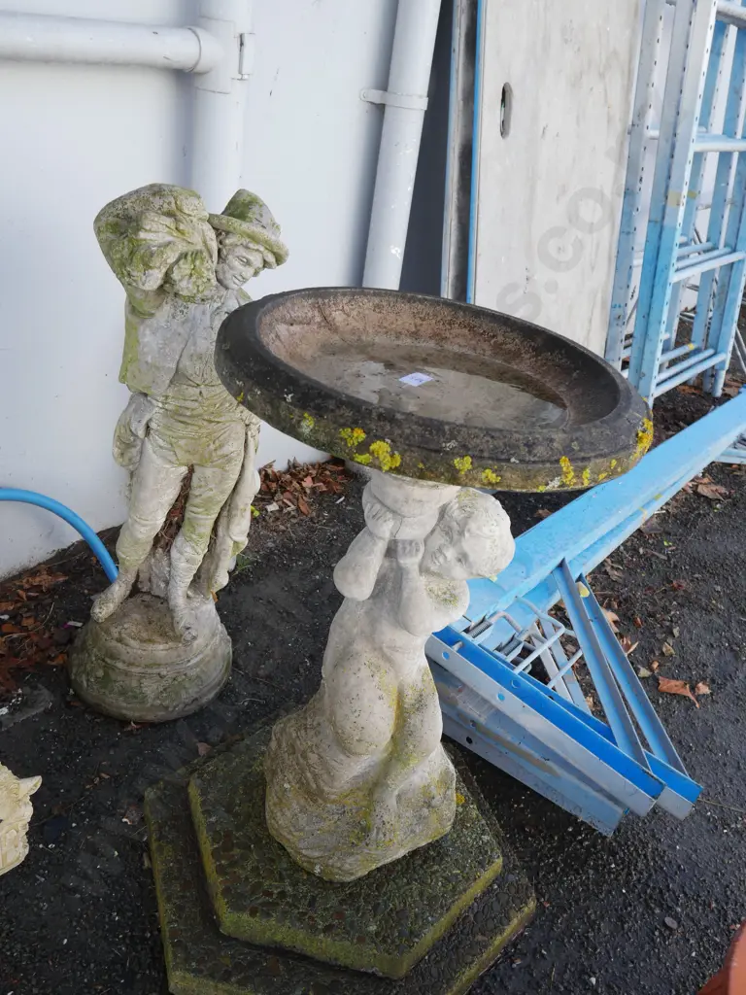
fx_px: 862
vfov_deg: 60.0
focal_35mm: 30
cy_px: 498
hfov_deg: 46.8
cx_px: 373
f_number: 5
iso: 200
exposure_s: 1/160
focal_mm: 15
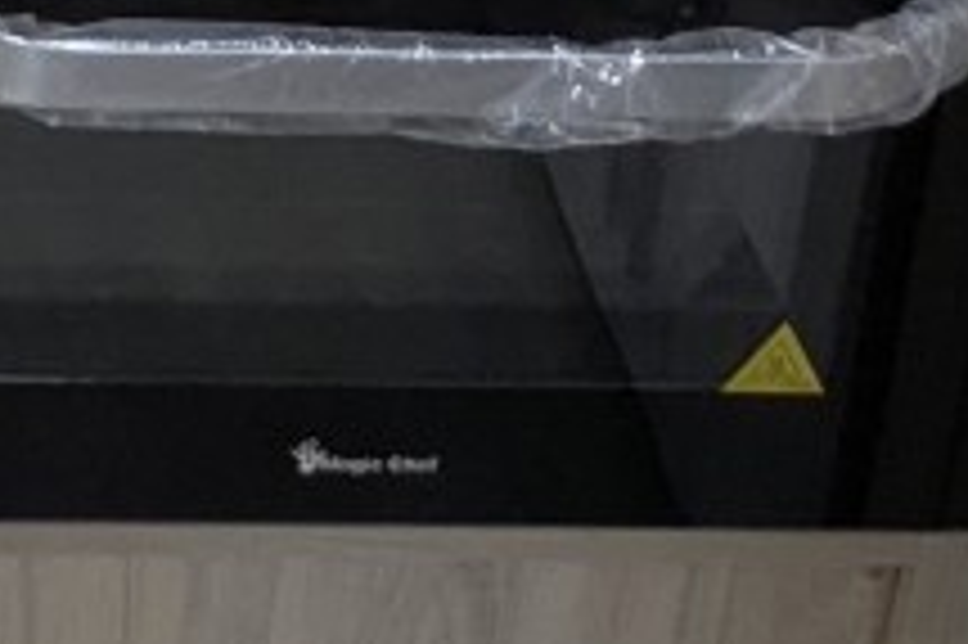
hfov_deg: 17.8
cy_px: -887
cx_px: -263
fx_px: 2902
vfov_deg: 10.8
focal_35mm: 108
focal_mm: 2.35
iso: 253
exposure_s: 1/124
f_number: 2.2
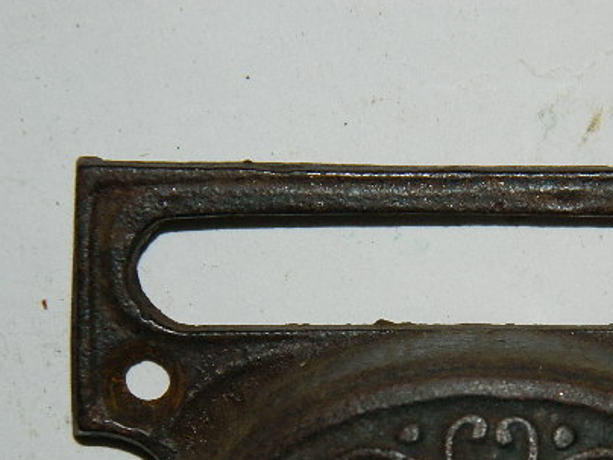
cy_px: 357
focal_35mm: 163
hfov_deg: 12.1
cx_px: 476
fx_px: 2886
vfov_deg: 9.1
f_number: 12.6
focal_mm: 18.6
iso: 200
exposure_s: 1/60
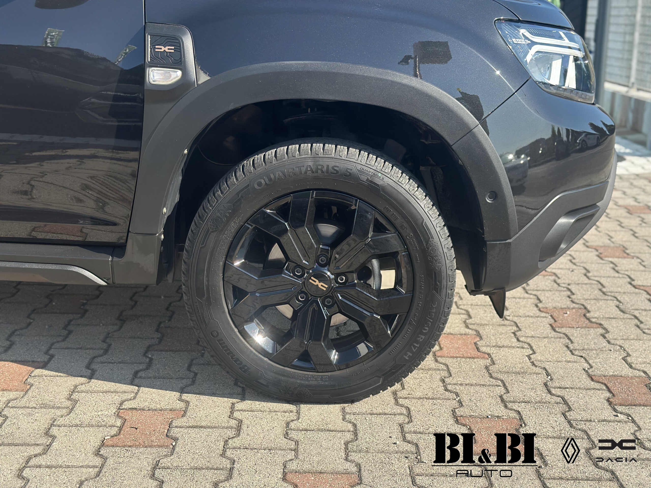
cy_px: 244
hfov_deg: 39.7
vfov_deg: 30.3
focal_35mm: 48
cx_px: 326
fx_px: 903
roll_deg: -0.2
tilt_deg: -14.7
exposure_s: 1/2203
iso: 80
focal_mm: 6.86
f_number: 1.78
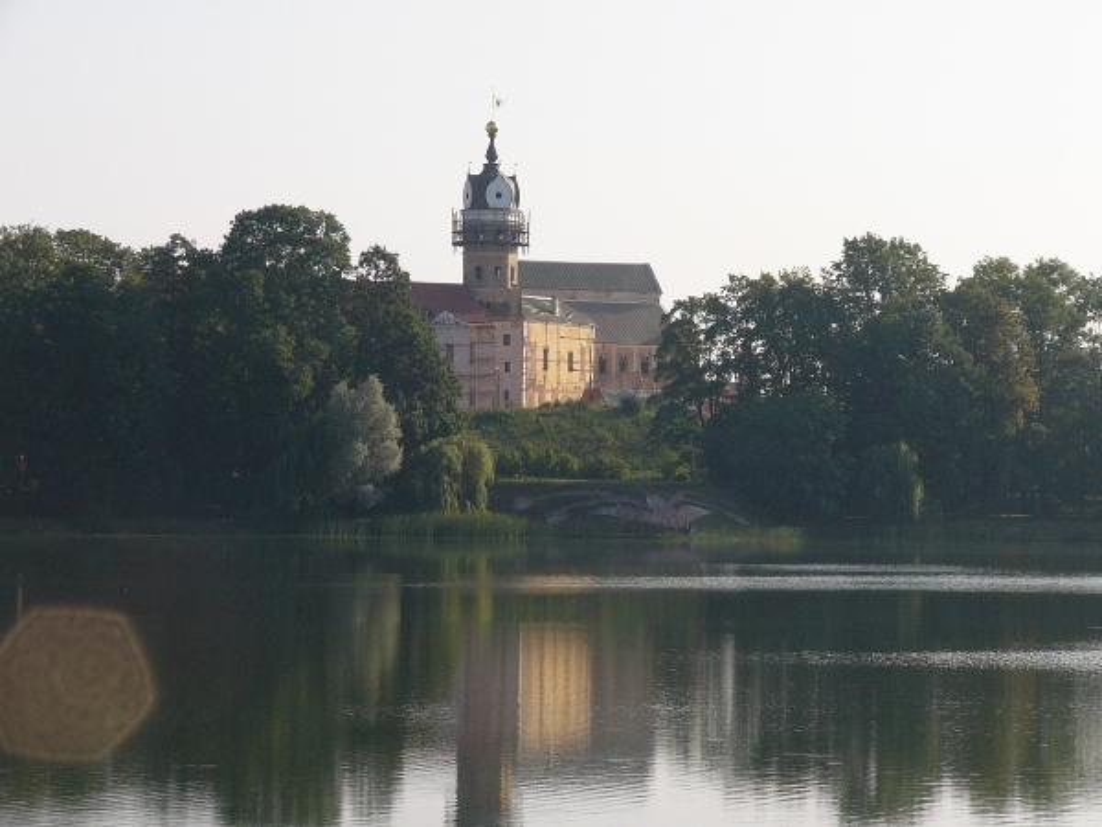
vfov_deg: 10.8
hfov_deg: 14.4
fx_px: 4361
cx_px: 551
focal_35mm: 137
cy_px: 414
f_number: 5.6
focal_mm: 18
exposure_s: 1/320
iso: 50
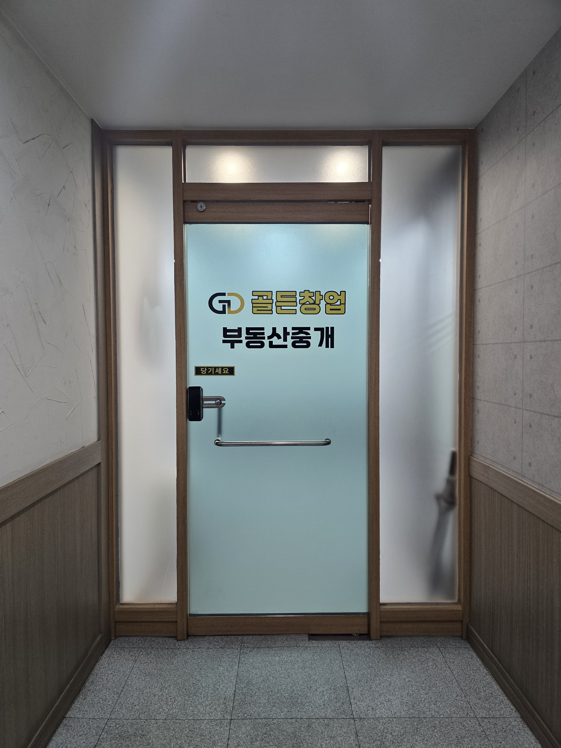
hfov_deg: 58.9
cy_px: 374
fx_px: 497
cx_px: 280
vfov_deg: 73.9
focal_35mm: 23
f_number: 1.7
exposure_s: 1/120
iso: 250
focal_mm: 6.3
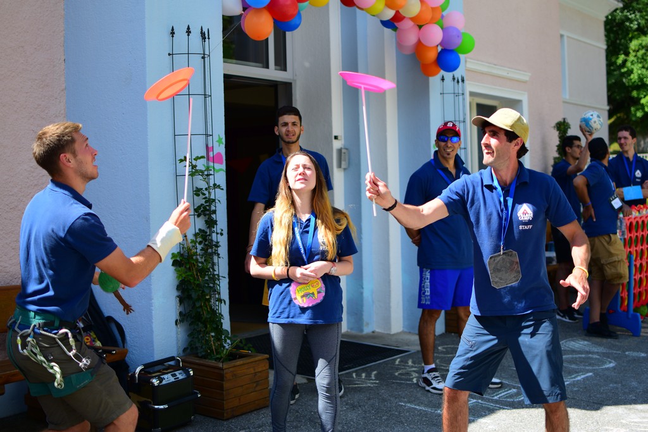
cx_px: 324
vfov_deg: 25.8
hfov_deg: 37.8
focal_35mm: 52
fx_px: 945
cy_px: 216
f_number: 2.2
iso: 100
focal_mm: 35
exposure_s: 1/1250
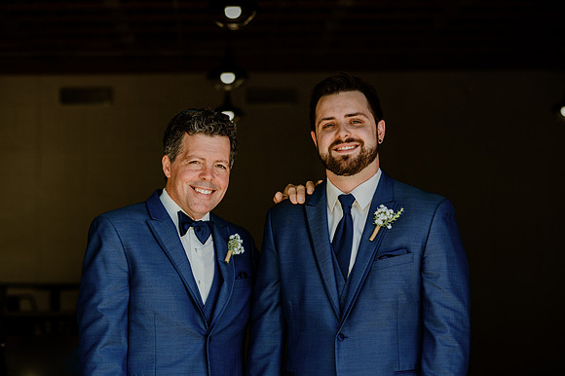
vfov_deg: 12.6
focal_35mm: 108
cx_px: 282
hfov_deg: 18.9
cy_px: 188
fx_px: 1700
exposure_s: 1/160
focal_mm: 105
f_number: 4
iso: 100
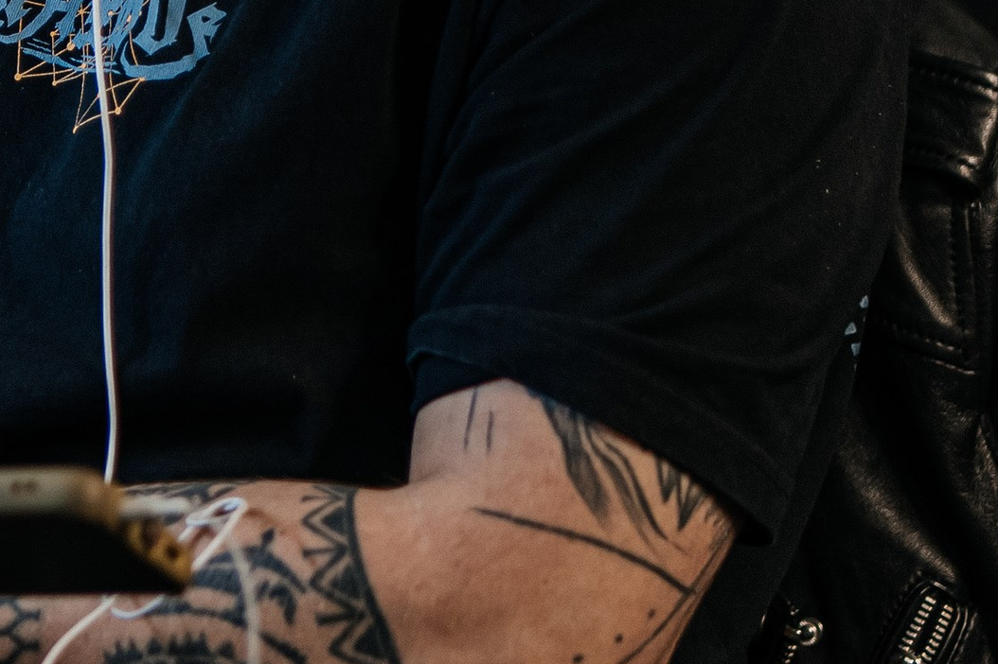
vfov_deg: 8.3
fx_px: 4545
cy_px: 21
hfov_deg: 12.3
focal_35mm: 164
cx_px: -135
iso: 400
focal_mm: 45
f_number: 1.8
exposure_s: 1/125
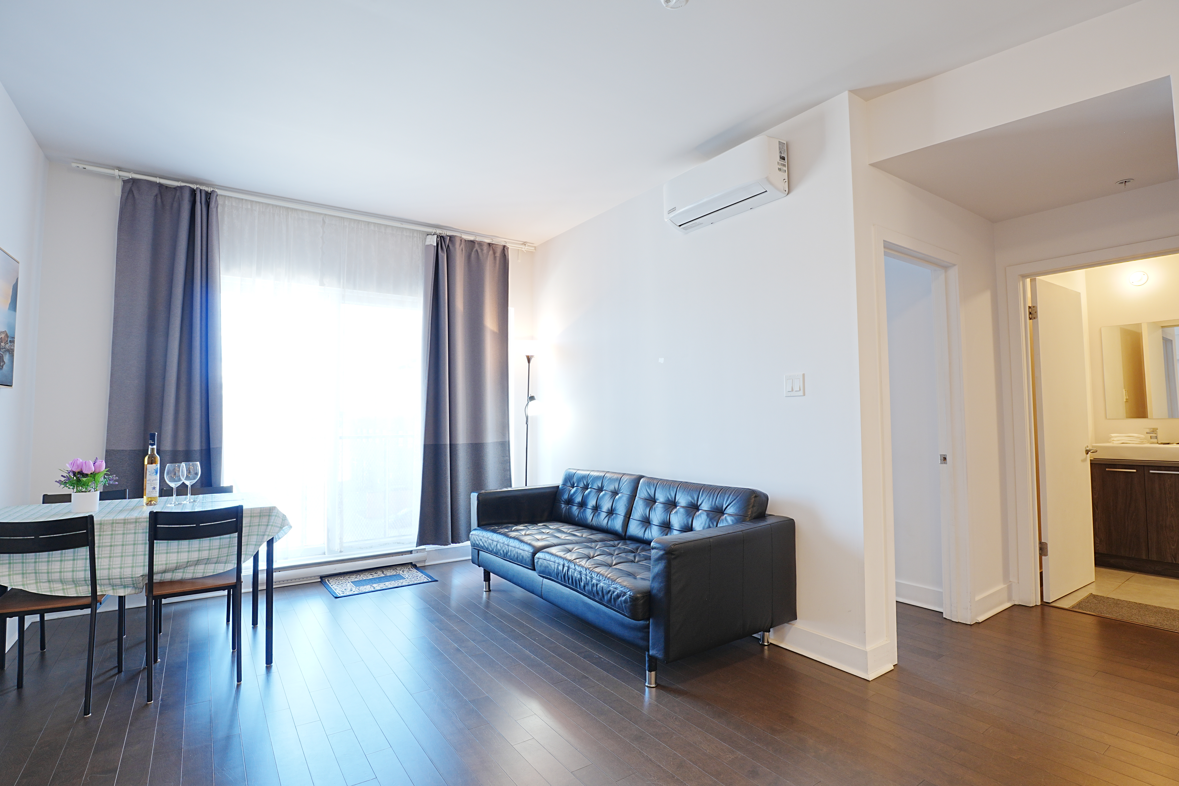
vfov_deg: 72.1
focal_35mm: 16
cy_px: 393
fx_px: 540
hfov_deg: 95.0
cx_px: 590
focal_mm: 11
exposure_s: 1/3
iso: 100
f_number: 8
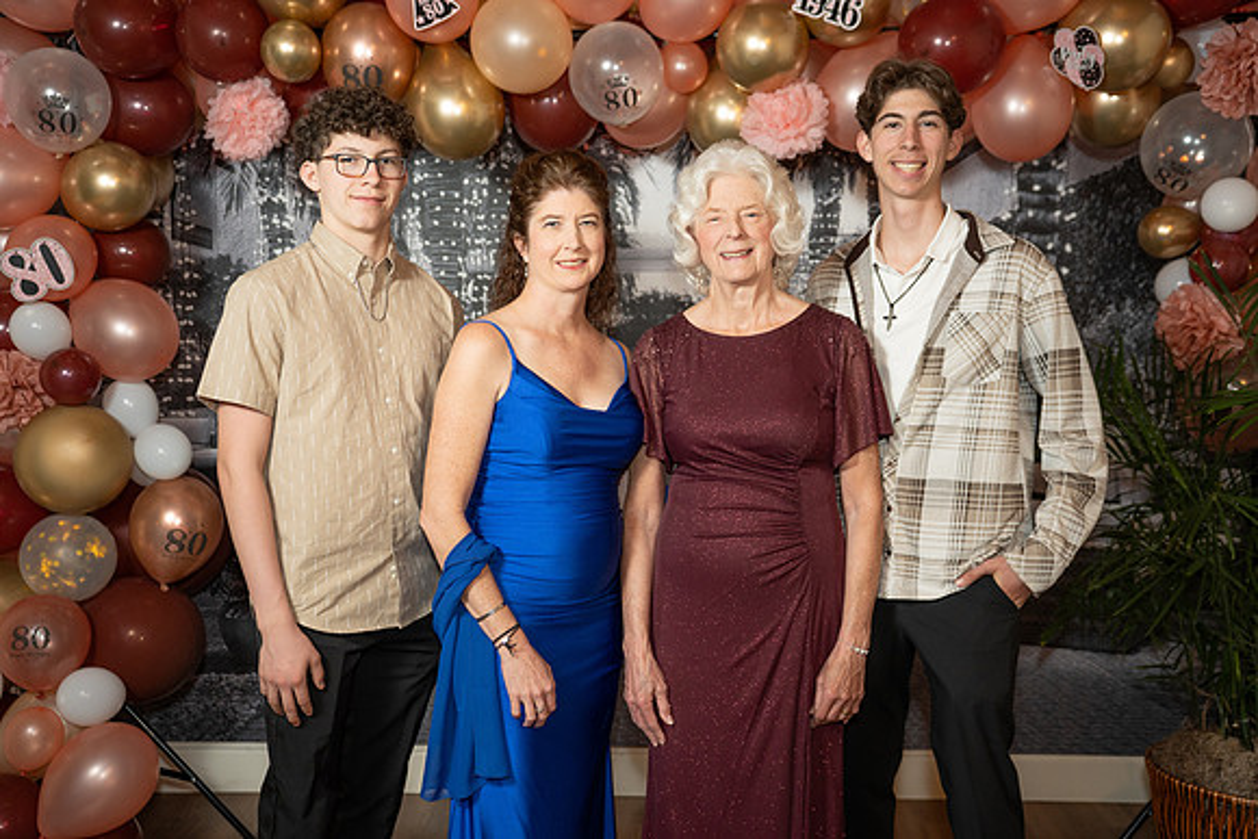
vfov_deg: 34.6
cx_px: 629
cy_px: 420
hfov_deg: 50.0
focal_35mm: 39
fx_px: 1349
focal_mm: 38.6
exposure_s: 1/160
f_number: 2.8
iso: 1000
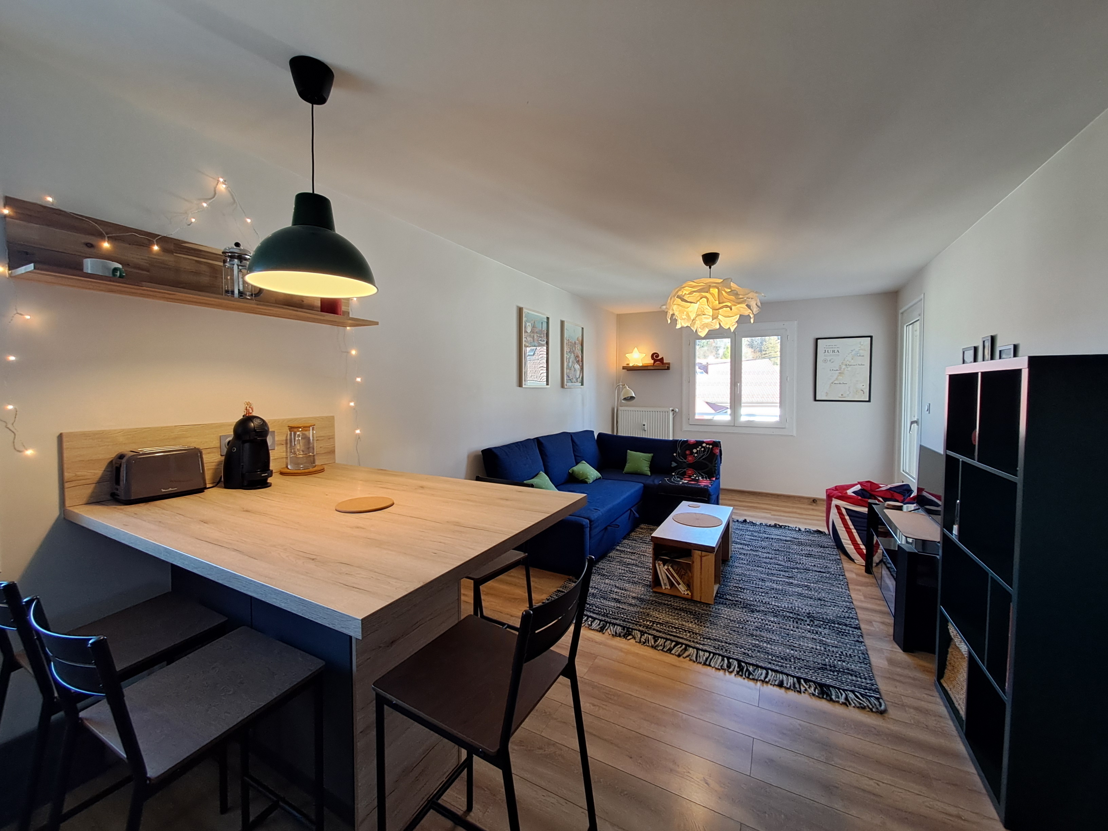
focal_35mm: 13
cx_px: 554
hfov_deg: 106.2
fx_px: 416
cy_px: 416
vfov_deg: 89.9
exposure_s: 1/50
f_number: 2.2
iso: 100
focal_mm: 1.42
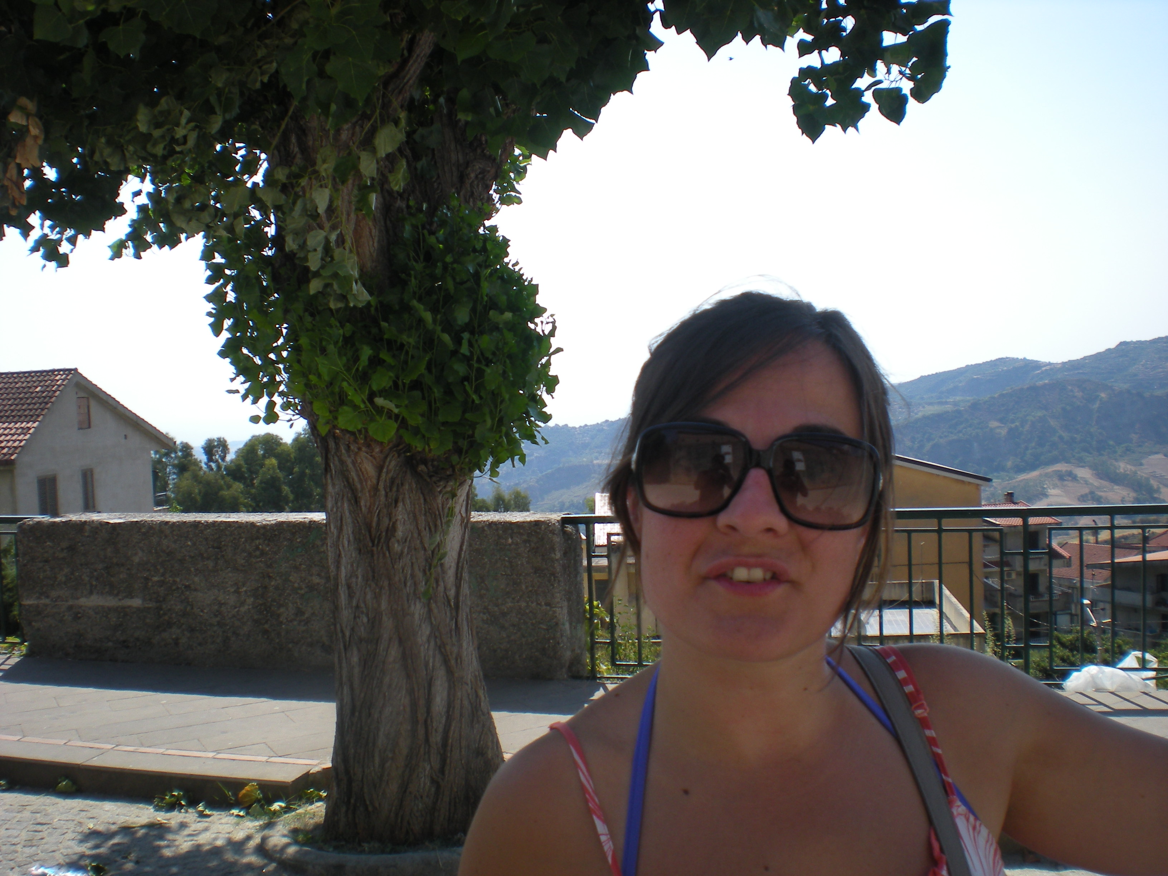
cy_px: 438
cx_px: 584
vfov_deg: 37.7
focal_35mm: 38
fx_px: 1282
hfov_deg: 49.0
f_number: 4.6
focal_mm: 6.3
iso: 64
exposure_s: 1/383
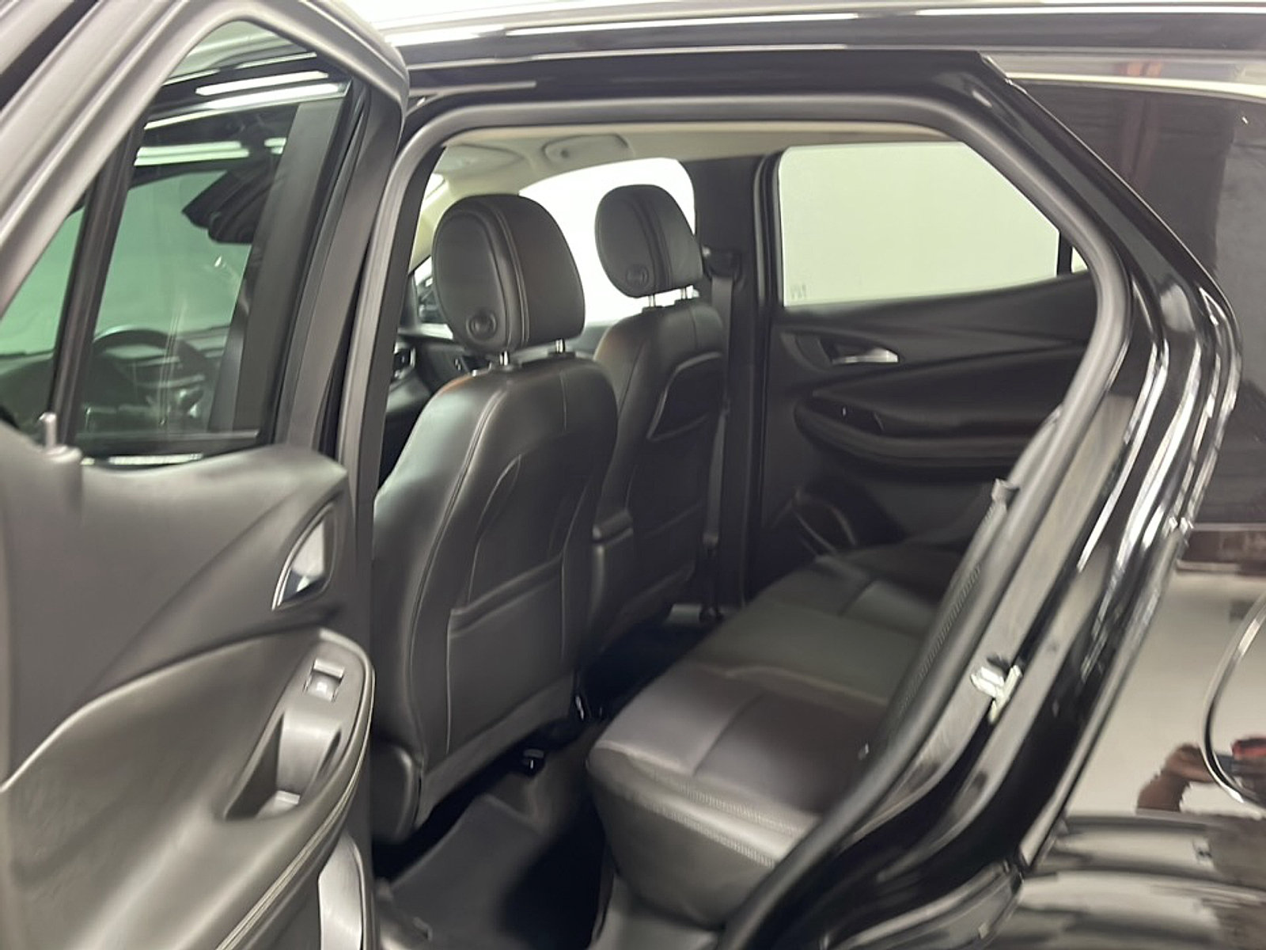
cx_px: 633
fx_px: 1024
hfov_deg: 63.4
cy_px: 475
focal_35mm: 28
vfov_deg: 49.7
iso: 500
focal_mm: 5.1
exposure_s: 1/40
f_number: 1.6
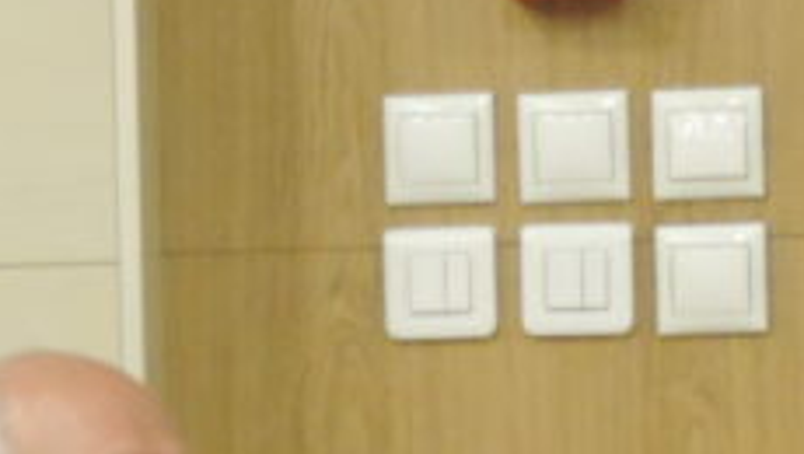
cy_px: 1100
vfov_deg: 2.5
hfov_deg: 4.4
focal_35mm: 484
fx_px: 10330
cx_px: -566
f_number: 4.1
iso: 800
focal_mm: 17.8
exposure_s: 1/15
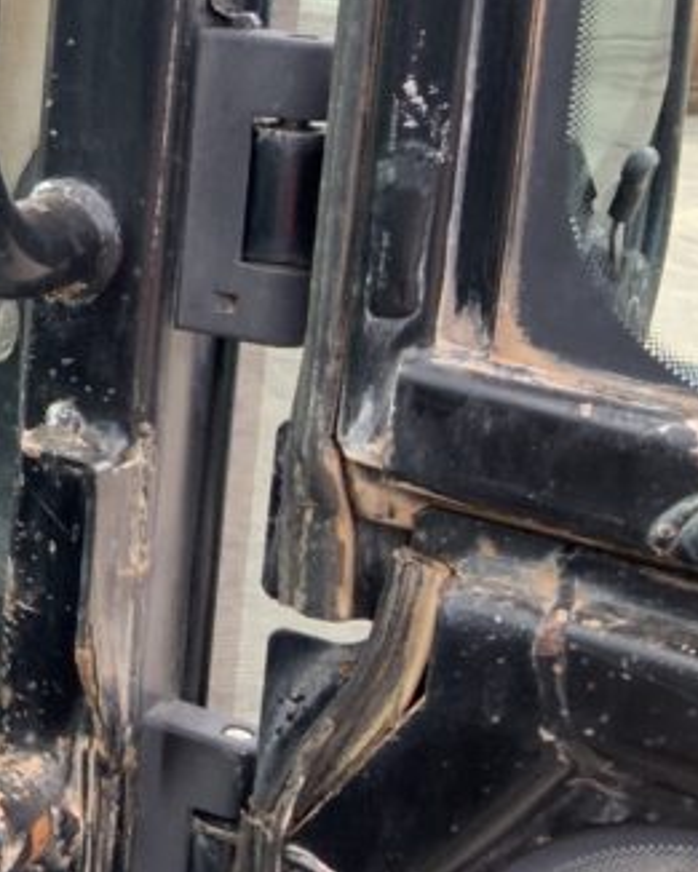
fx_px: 2297
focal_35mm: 89
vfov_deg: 21.1
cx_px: -473
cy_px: 107
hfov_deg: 15.4
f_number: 1.8
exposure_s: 1/122
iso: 20
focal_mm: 3
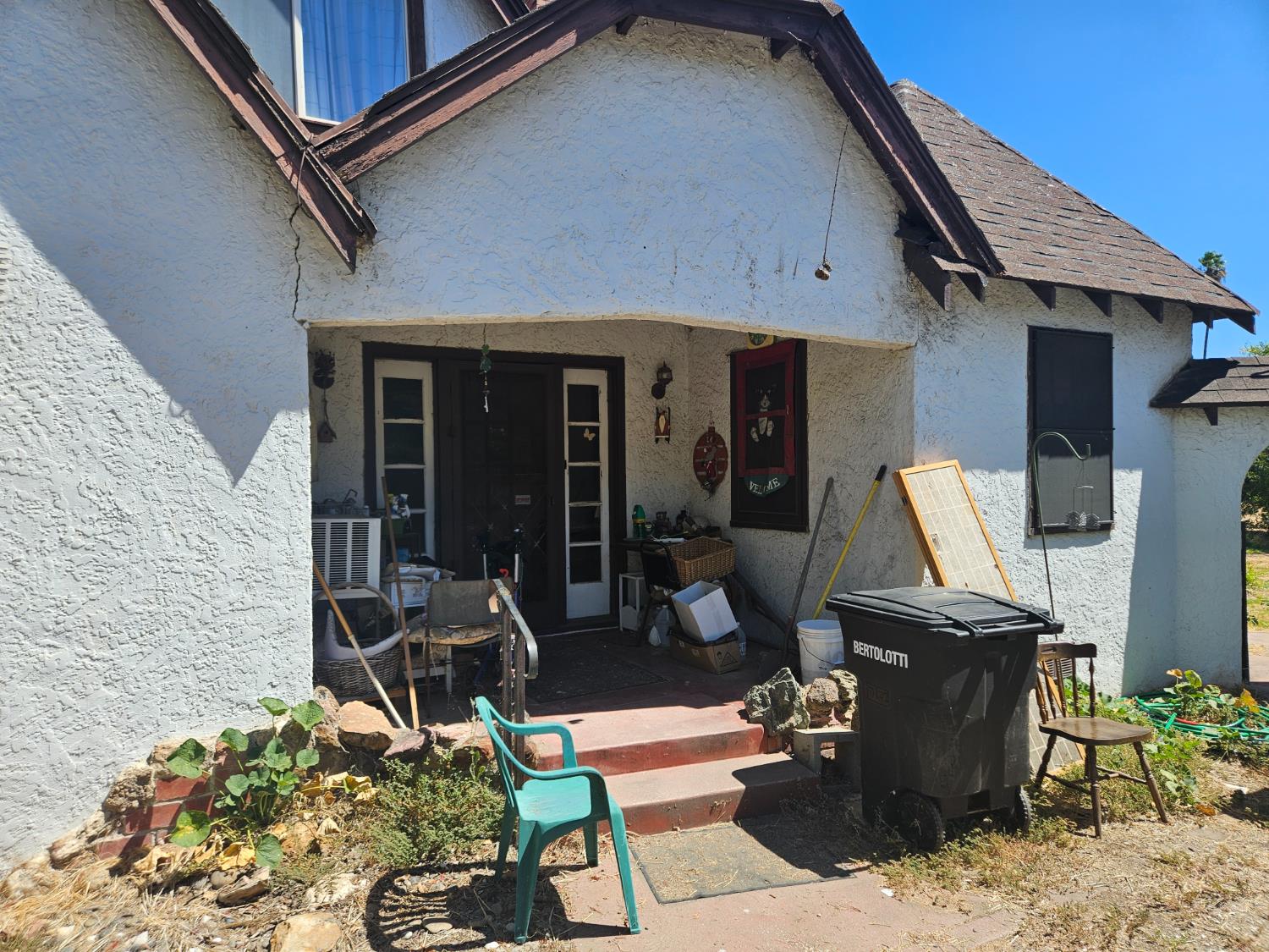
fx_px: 843
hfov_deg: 73.9
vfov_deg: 58.9
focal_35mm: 23
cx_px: 634
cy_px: 476
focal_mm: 5.4
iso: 25
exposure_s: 1/1192
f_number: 1.8
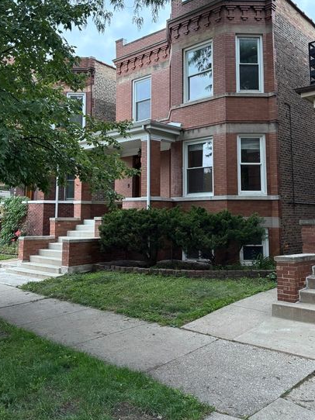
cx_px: 174
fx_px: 389
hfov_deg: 44.1
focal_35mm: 32
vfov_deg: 56.3
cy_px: 165
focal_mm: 5.96
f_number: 1.6
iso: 320
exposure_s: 1/60
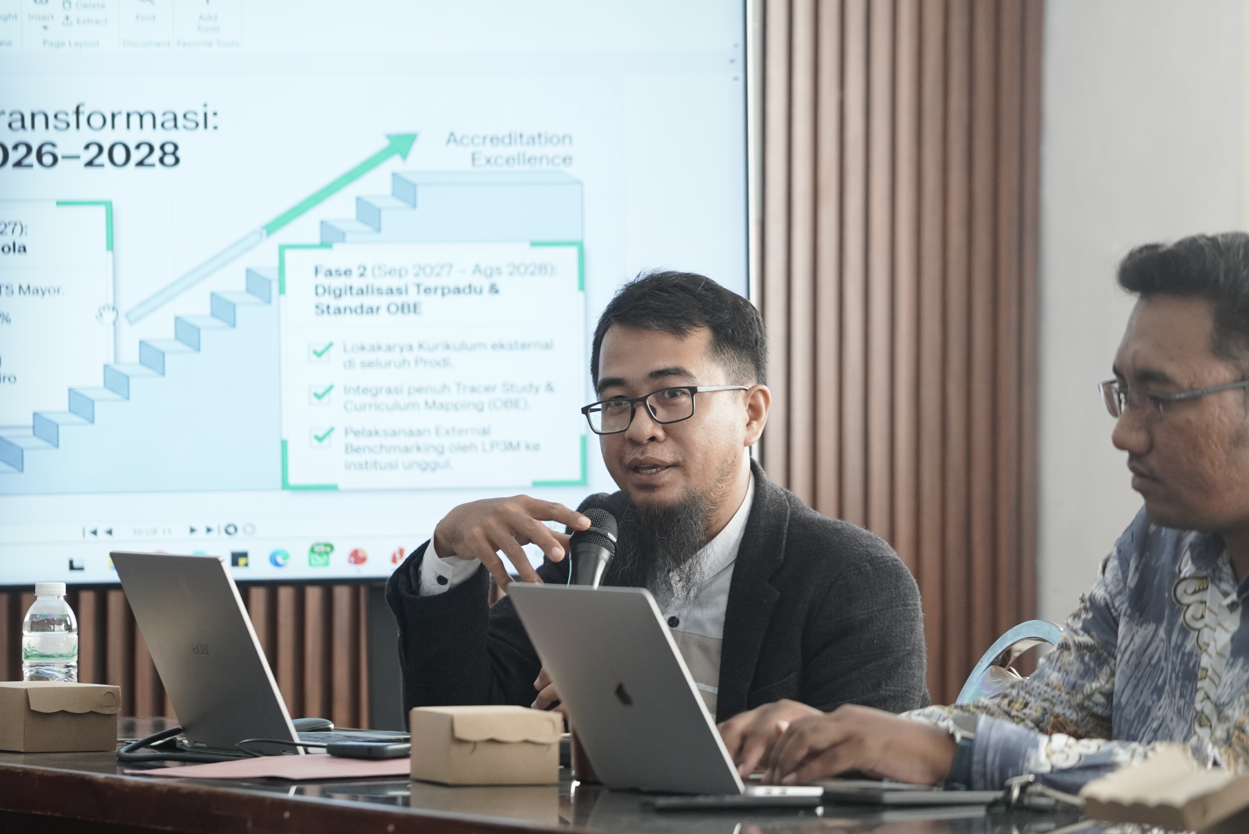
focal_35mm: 246
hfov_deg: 8.4
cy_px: 417
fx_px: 8539
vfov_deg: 5.6
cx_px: 624
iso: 1600
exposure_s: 1/125
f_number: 4
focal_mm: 164
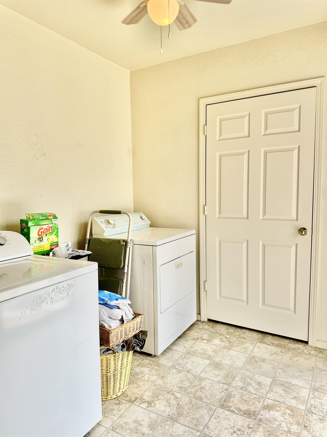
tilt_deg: -7.0
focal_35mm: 24
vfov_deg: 71.6
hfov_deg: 56.8
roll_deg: +0.2
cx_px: 164
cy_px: 218
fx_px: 302
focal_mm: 6.86
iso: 80
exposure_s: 1/642
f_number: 1.78
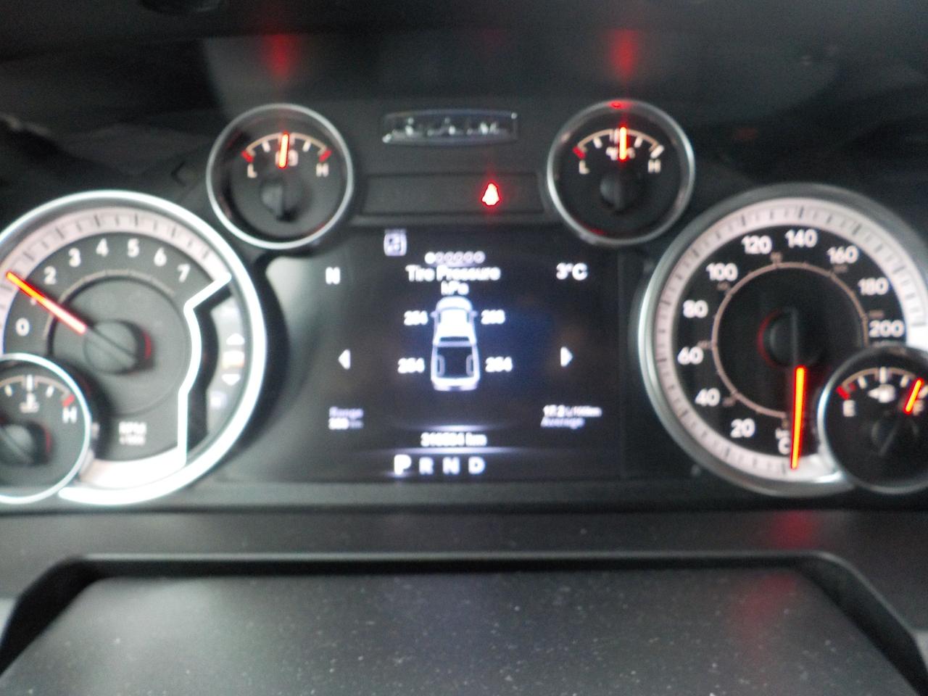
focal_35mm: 30
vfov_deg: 46.8
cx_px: 464
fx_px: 804
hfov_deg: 60.0
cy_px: 348
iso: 360
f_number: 3.3
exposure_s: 1/30
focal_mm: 4.1
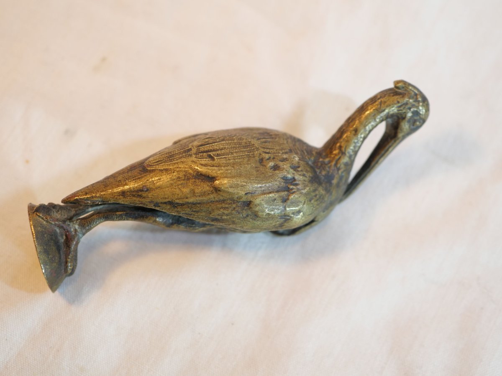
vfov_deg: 24.4
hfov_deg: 32.2
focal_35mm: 60
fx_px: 870
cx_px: 251
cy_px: 188
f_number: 3.5
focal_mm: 30
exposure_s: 1/125
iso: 320
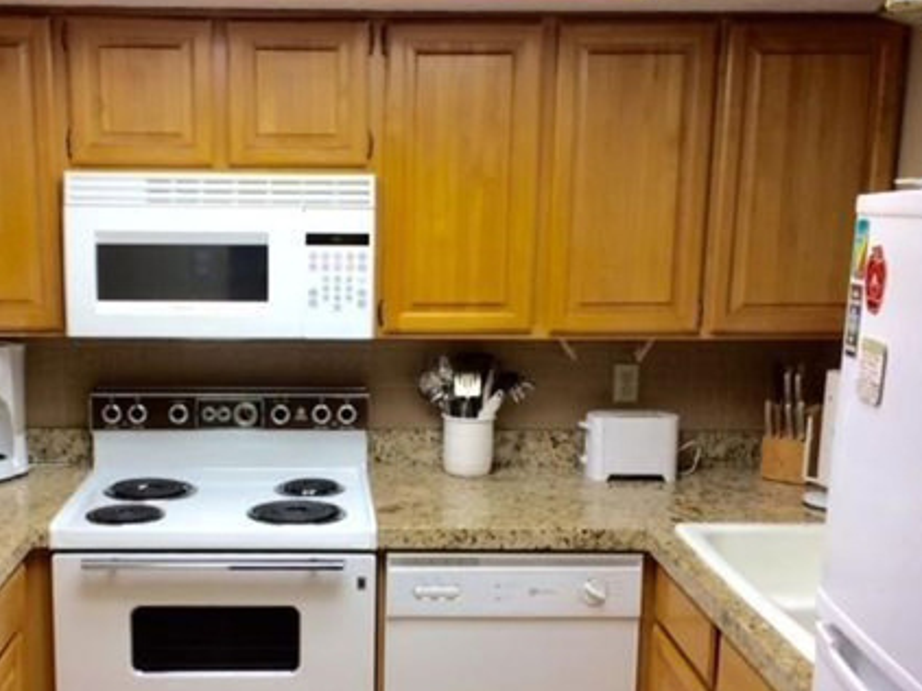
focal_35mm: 44
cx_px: 343
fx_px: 1171
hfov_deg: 42.6
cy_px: 422
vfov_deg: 32.7
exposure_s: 1/30
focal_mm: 4.15
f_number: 2.2
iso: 50
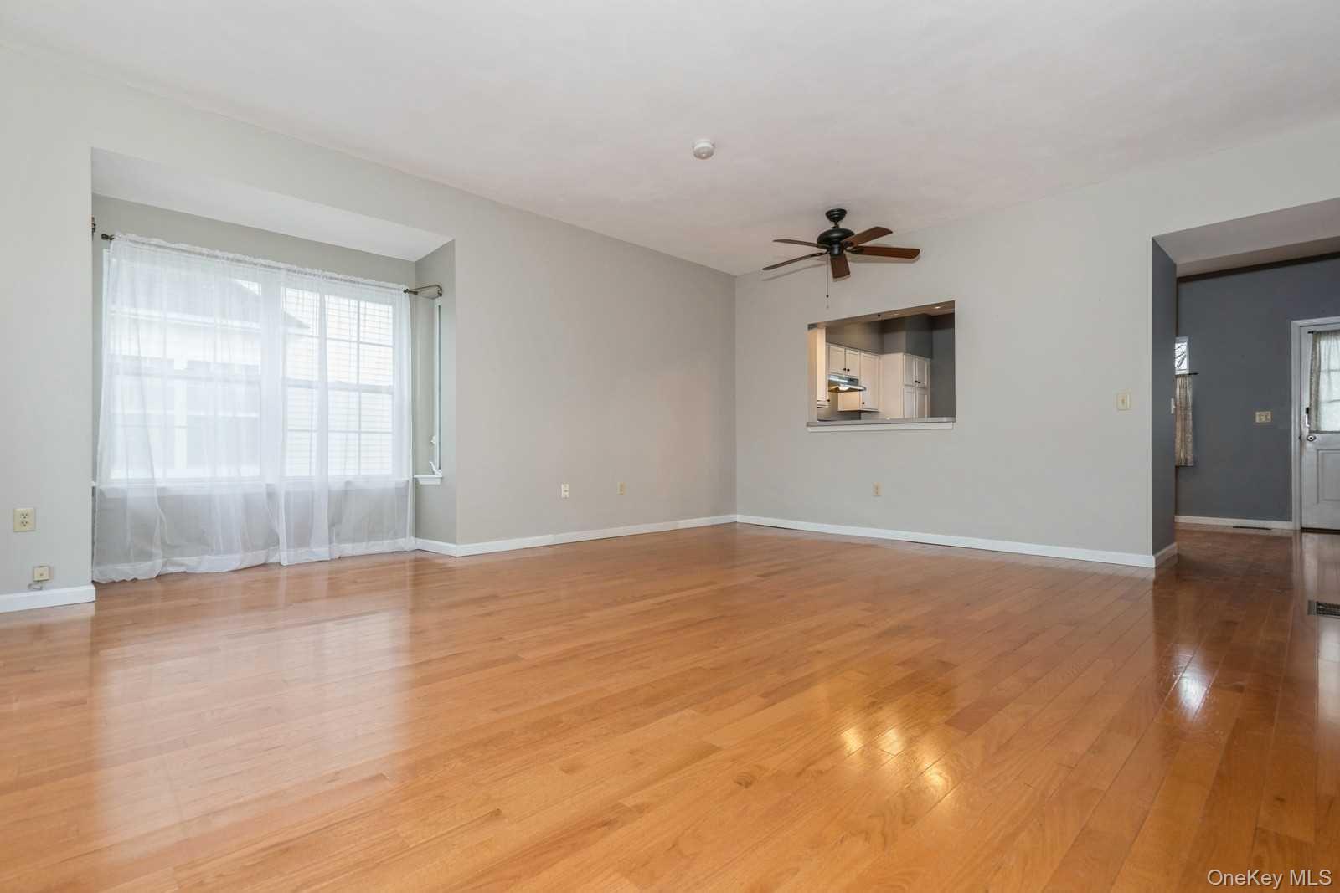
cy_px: 446
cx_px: 670
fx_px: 633
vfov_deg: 70.5
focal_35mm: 17
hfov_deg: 93.3
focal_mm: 17
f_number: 8
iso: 200
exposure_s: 1/15
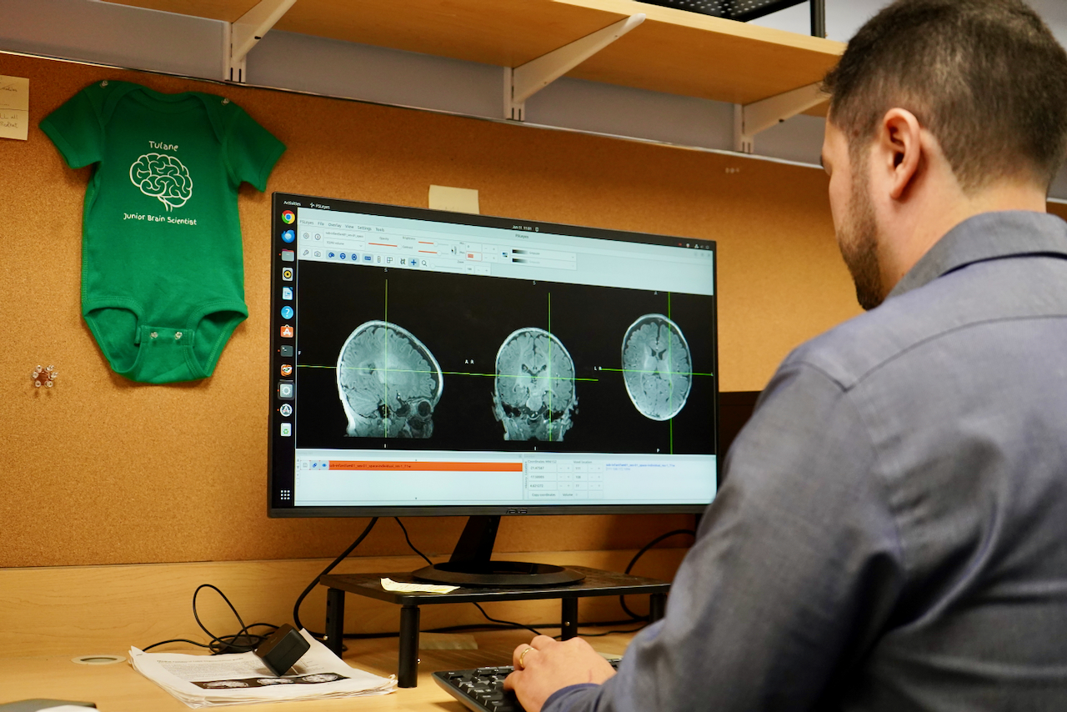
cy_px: 356
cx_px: 534
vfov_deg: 29.3
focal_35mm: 46
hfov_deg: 42.7
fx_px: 1364
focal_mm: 46
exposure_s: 1/160
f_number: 4.5
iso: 4000
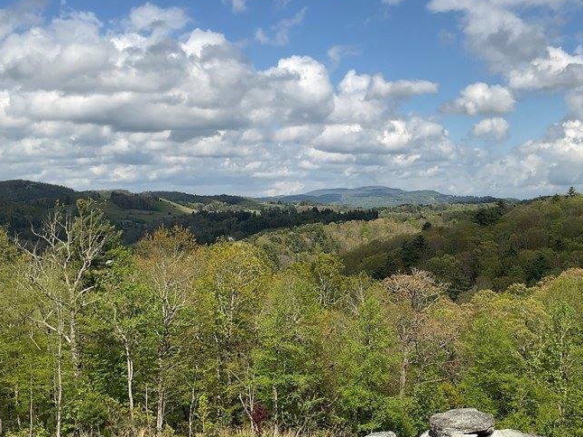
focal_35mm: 46
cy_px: 251
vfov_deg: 31.4
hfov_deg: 41.0
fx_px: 774
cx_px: 363
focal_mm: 3
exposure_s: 1/2959
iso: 16
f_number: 1.8
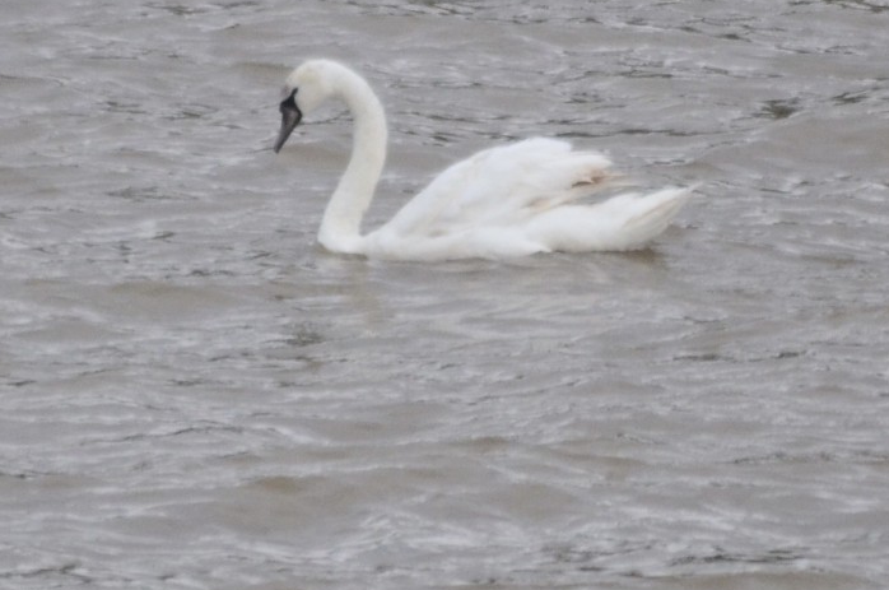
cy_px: 194
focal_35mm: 677
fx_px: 16691
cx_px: 465
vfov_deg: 2.0
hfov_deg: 3.1
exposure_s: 1/800
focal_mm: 300
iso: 1000
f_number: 5.6
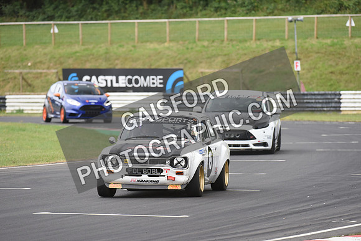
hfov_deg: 6.1
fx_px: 3410
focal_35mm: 340
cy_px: 120
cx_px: 180
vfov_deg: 4.0
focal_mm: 340
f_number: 5.6
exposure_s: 1/1000
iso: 2000
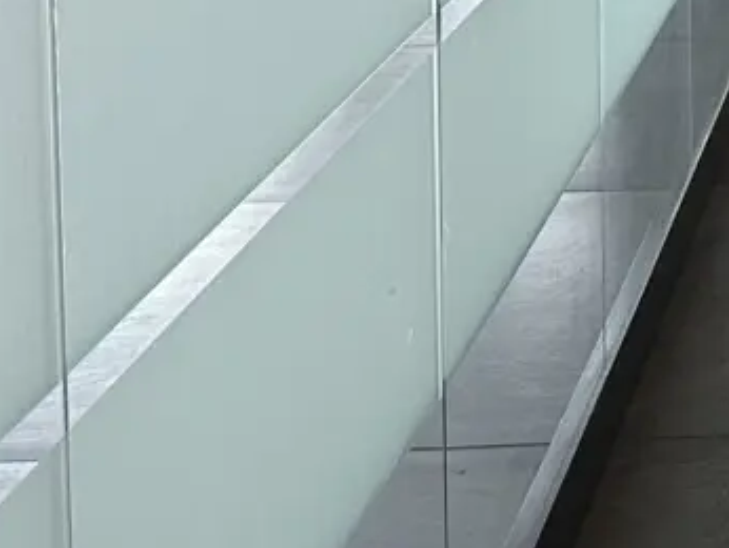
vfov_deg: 10.6
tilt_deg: -3.1
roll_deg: +0.4
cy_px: -375
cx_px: 1167
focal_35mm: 133
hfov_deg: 13.7
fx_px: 2803
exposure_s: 1/111
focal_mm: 6.86
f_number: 1.78
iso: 250
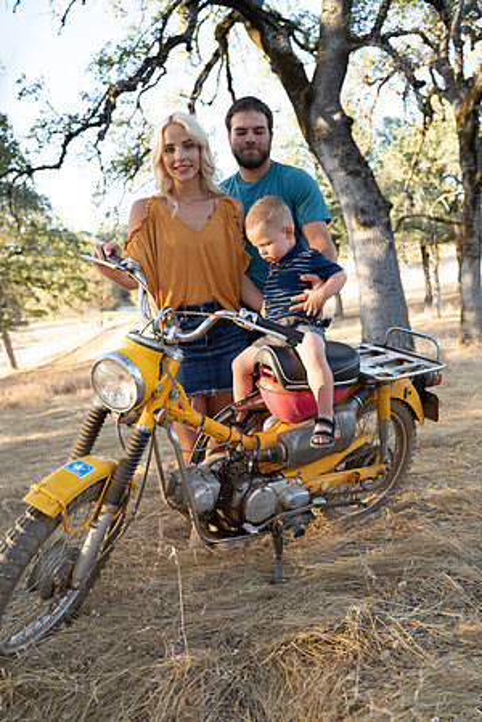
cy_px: 361
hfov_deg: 51.3
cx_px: 241
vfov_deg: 71.5
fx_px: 502
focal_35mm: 25
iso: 200
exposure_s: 1/160
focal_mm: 25
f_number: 2.8
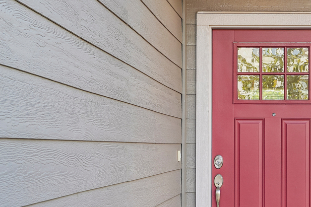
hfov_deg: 23.5
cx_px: 284
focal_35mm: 84
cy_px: 142
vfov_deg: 16.2
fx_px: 725
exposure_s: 1/60
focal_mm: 32
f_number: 8
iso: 100
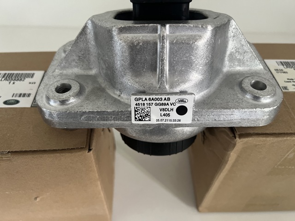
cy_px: 110
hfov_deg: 67.3
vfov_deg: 53.0
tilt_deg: -47.0
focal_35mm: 26
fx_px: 221
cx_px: 148
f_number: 1.5
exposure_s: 1/60
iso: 320
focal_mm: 5.7
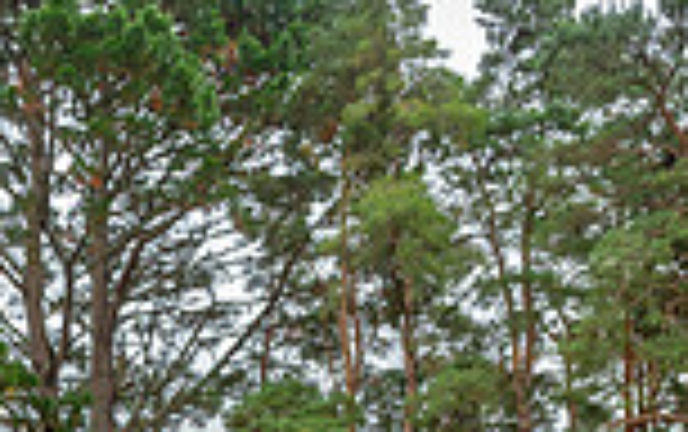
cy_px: 828
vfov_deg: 15.2
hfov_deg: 27.2
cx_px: 22
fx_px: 1352
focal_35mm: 72
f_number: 5.6
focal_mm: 24
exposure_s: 1/400
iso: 400
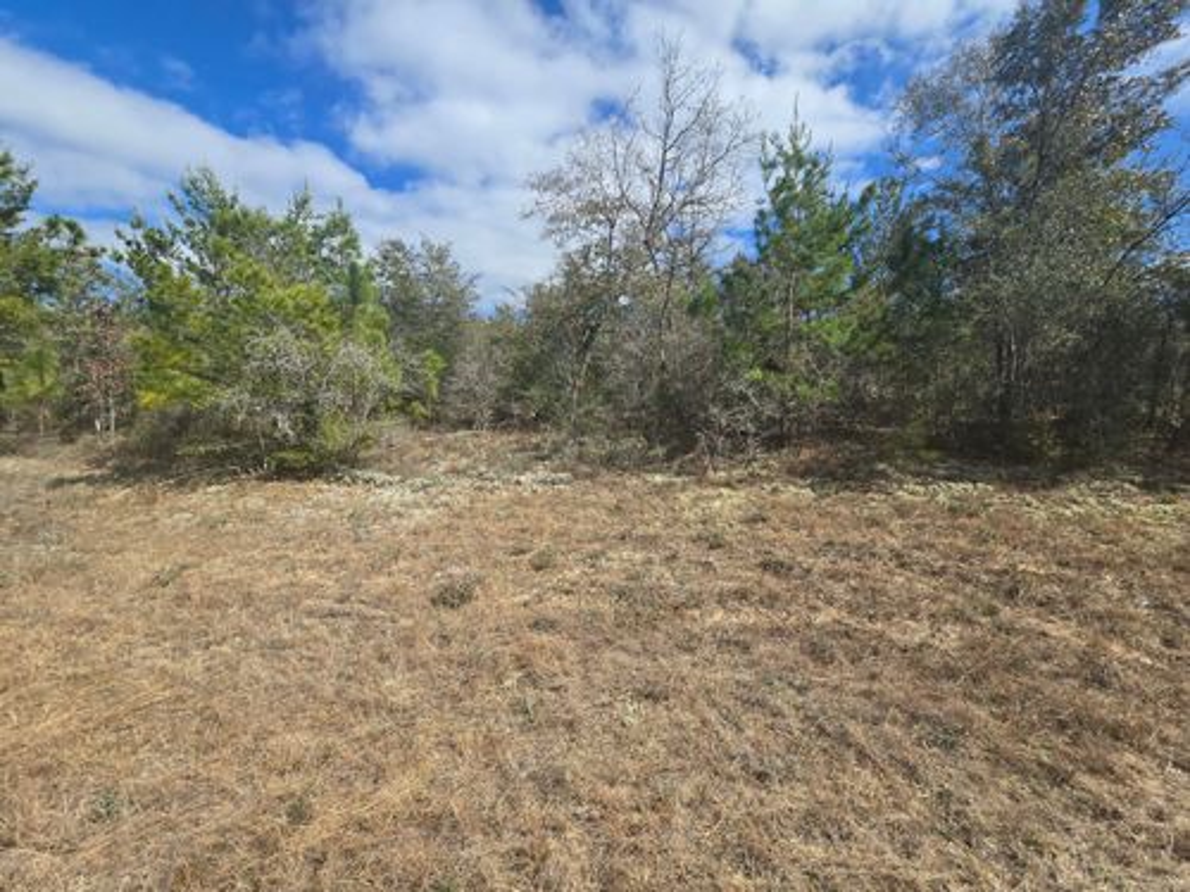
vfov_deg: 89.9
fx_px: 447
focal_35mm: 13
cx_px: 595
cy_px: 446
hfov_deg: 106.2
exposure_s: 1/2271
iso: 50
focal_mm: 2.2
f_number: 2.2
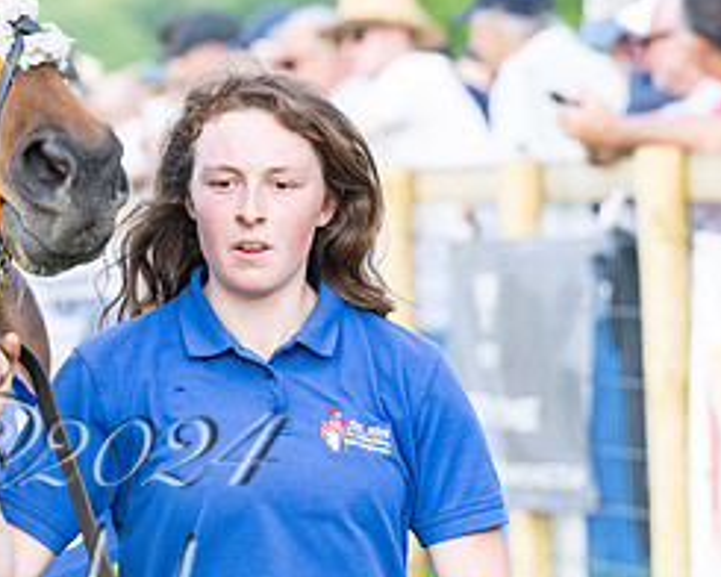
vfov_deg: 3.3
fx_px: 9944
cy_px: 253
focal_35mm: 466
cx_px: -75
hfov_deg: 4.1
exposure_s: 1/1000
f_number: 4
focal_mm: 120
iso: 400
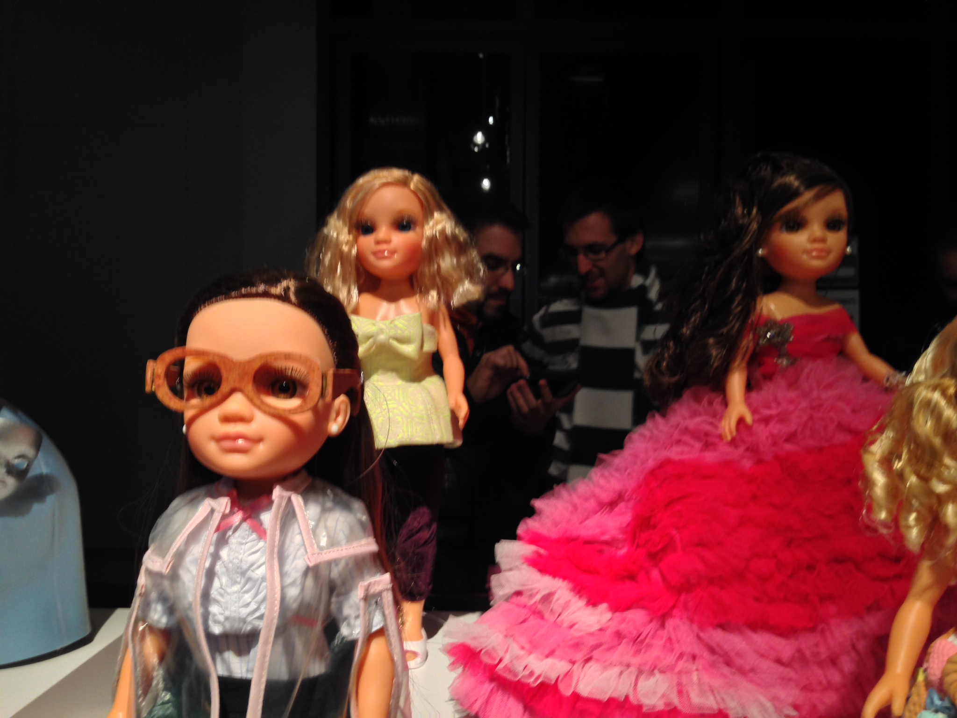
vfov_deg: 42.9
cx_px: 478
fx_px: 912
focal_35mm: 33
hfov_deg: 55.4
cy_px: 359
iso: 64
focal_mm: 4.12
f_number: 2.4
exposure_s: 1/20
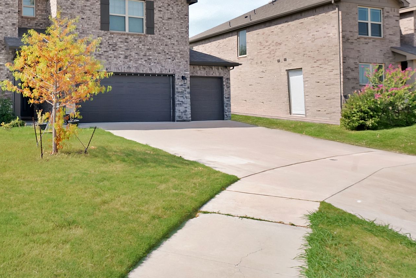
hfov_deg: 54.9
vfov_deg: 39.1
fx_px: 381
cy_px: 76
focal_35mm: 33
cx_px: 110
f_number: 9
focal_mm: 21
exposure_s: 1/200
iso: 640
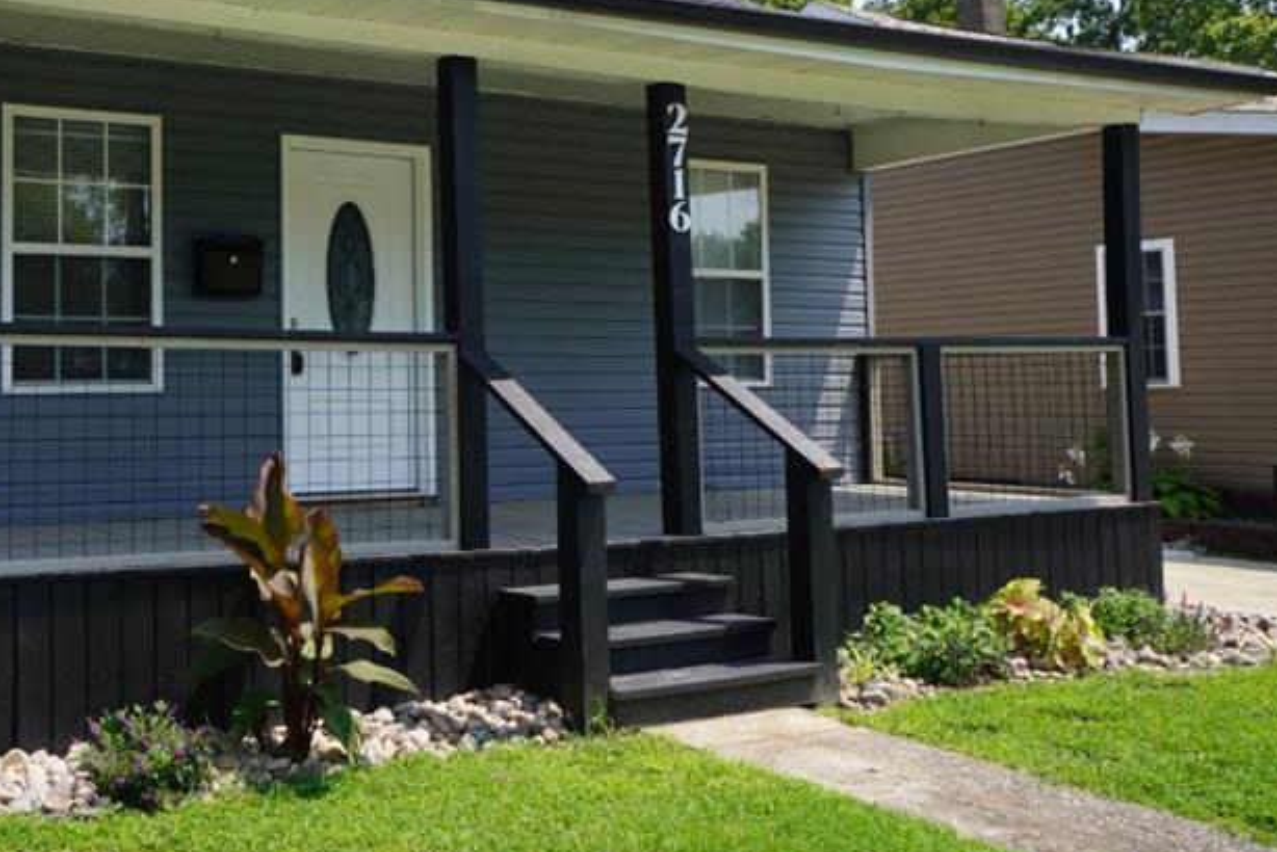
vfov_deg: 29.7
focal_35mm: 45
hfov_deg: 42.2
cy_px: 296
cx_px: 308
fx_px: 1597
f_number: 8
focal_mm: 18
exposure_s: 1/160
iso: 100
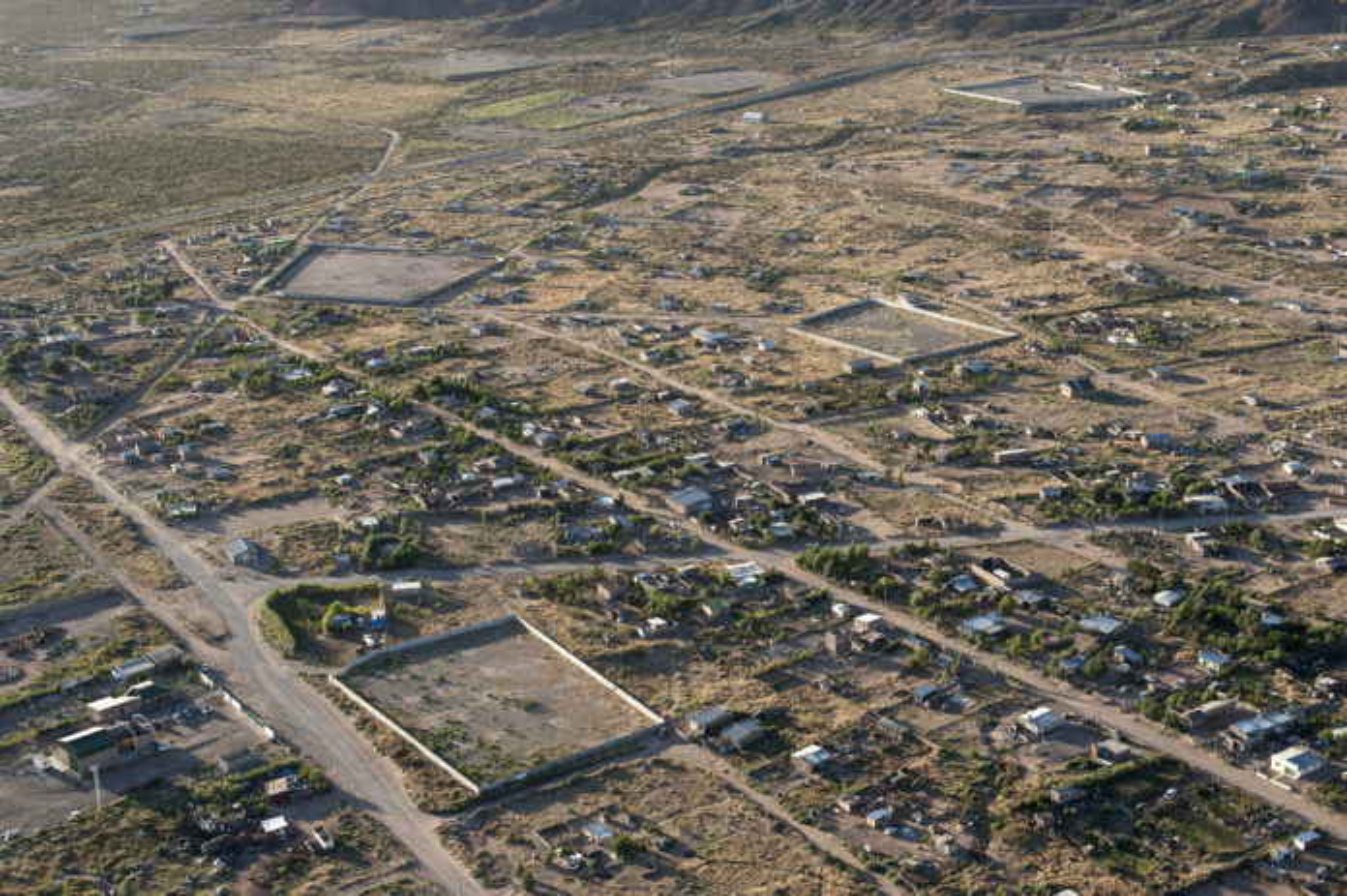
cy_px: 448
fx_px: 1869
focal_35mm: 50
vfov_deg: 27.0
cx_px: 674
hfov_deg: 39.6
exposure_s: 1/320
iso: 200
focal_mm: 50
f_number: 5.6
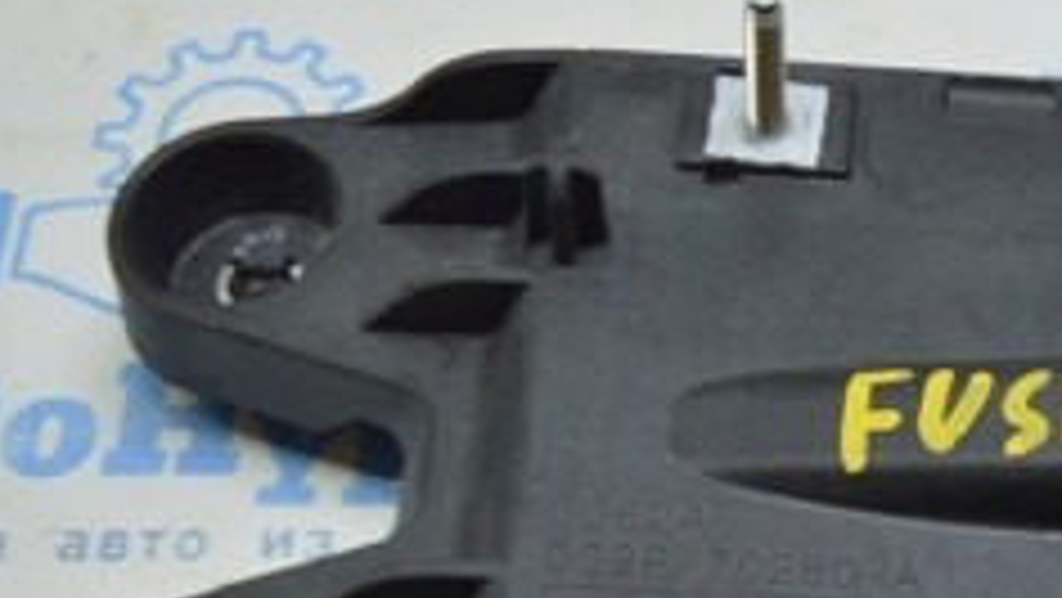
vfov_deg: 11.8
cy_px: 605
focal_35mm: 102
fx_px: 2874
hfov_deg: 20.1
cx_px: 1134
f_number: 4
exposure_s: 1/60
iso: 400
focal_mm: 24
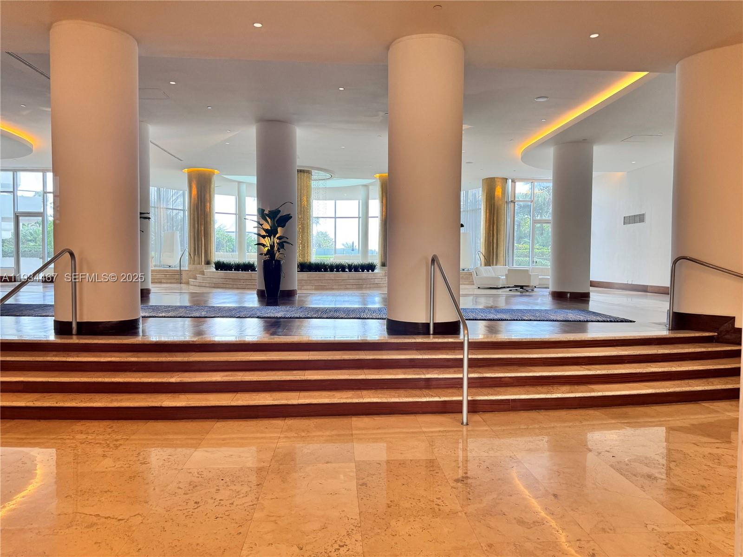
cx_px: 372
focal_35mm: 24
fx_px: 515
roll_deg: -1.2
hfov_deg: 71.6
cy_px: 278
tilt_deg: -3.3
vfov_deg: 56.8
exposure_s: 1/120
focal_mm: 6.76
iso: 125
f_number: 1.78
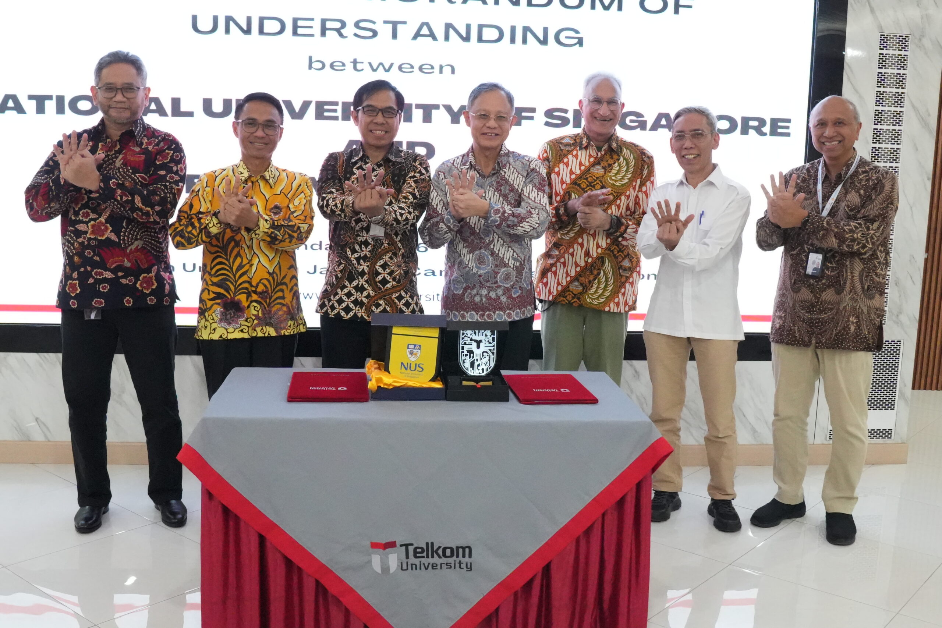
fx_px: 968
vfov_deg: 35.9
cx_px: 471
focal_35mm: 37
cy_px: 314
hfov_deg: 51.9
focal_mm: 25
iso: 12800
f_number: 5.6
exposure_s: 1/125
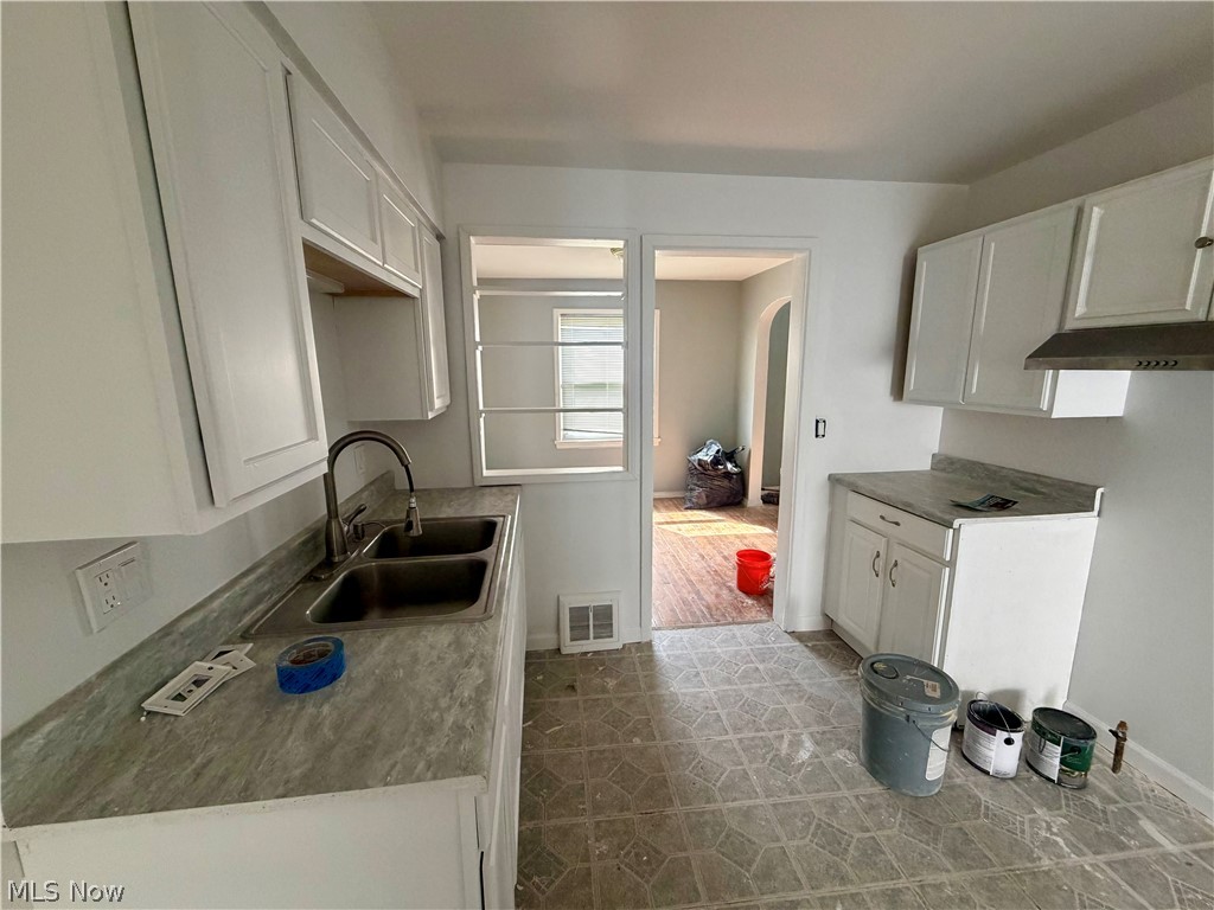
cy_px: 455
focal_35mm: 14
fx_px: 491
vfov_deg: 85.7
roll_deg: +0.7
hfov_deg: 102.1
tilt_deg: -10.8
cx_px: 607
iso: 320
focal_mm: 2.22
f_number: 2.2
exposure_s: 1/112
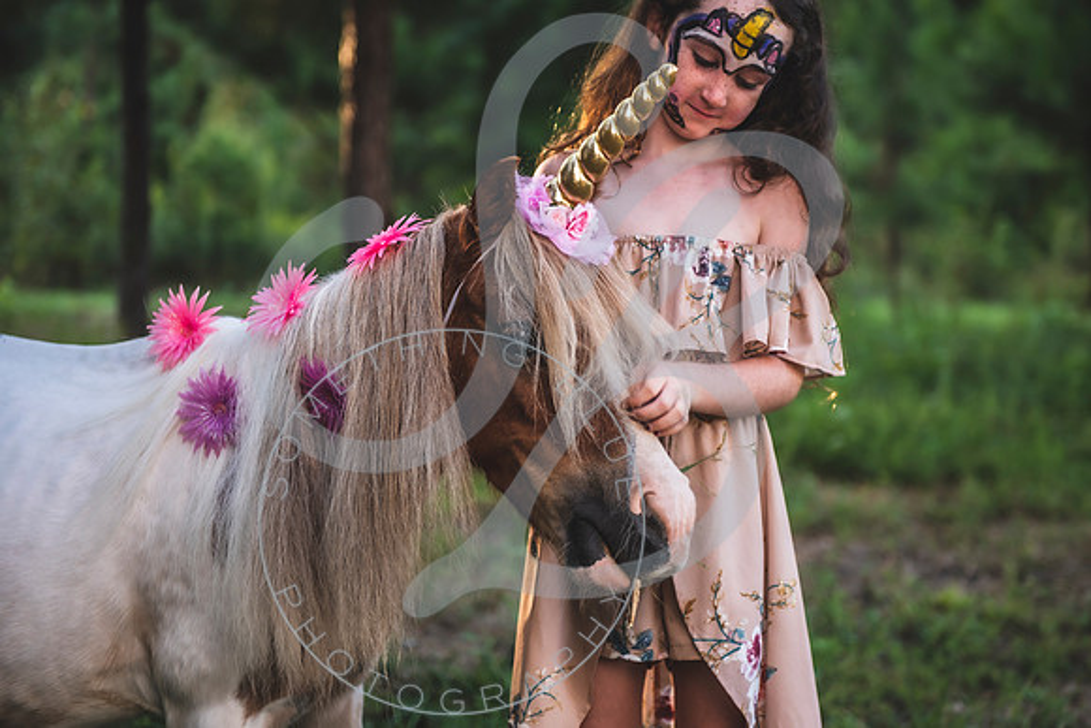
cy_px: 363
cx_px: 567
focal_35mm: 71
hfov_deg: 28.6
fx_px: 2141
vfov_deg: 19.3
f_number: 2.8
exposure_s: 1/160
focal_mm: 66
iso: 100
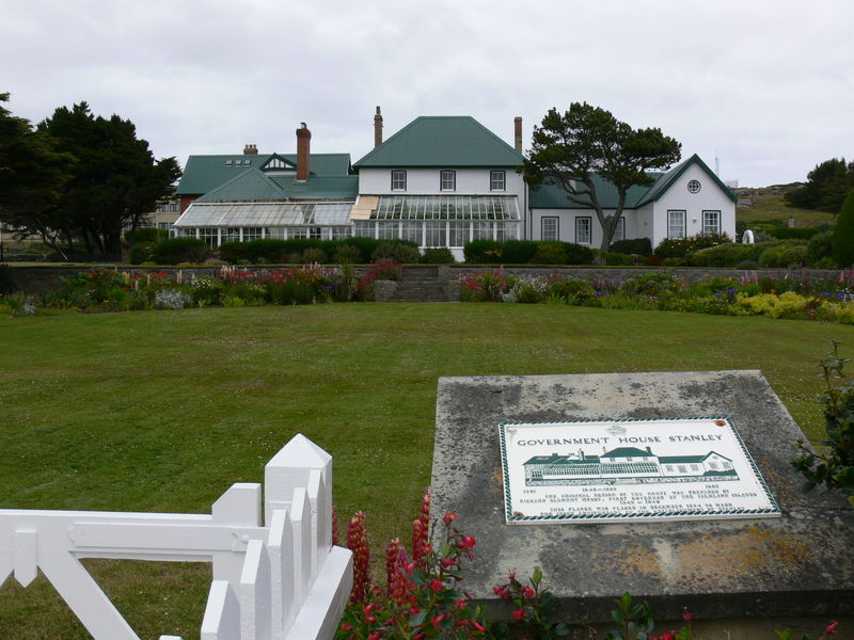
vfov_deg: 40.7
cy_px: 320
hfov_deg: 52.6
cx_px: 427
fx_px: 863
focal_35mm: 35
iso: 80
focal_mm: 7.4
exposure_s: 1/250
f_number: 5.6
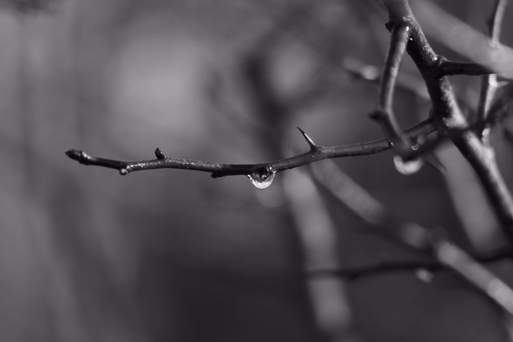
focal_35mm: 200
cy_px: 171
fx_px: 2850
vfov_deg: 6.9
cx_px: 256
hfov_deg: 10.3
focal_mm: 200
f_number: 7.1
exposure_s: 1/250
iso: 200
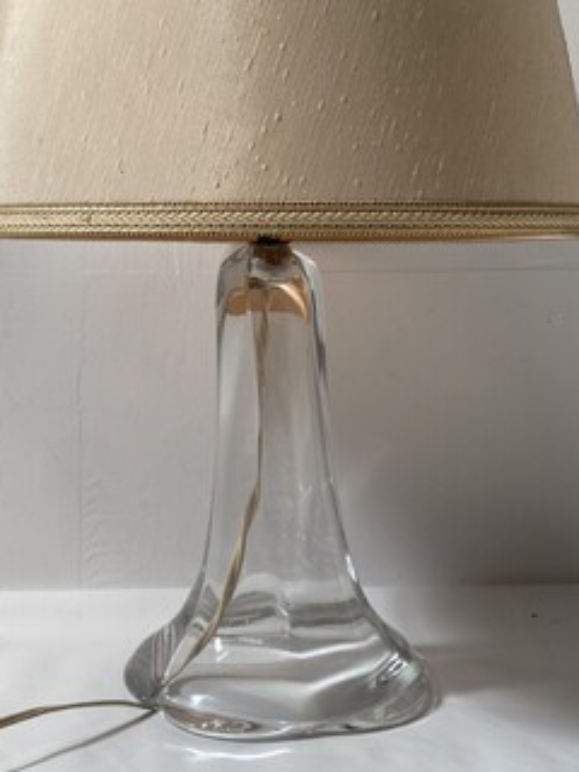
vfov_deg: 36.6
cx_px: 217
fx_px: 1160
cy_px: 290
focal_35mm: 52
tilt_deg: +0.5
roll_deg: +0.7
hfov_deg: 27.9
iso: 32
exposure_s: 1/311
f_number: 1.8
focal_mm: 4.25
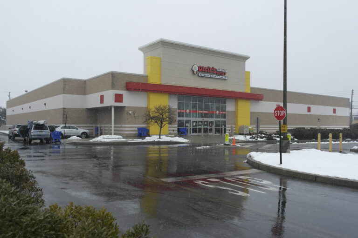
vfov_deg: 43.6
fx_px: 298
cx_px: 179
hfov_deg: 61.9
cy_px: 119
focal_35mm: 30
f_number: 5
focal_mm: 20
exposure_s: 1/160
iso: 100
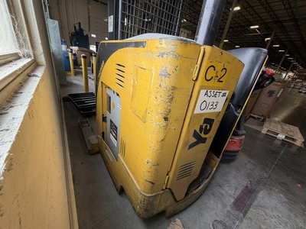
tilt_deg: -20.7
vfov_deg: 85.7
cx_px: 153
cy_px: 114
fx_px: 124
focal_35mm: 14
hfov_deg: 102.1
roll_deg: -7.9
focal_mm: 2.22
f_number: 2.2
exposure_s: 1/121
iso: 64
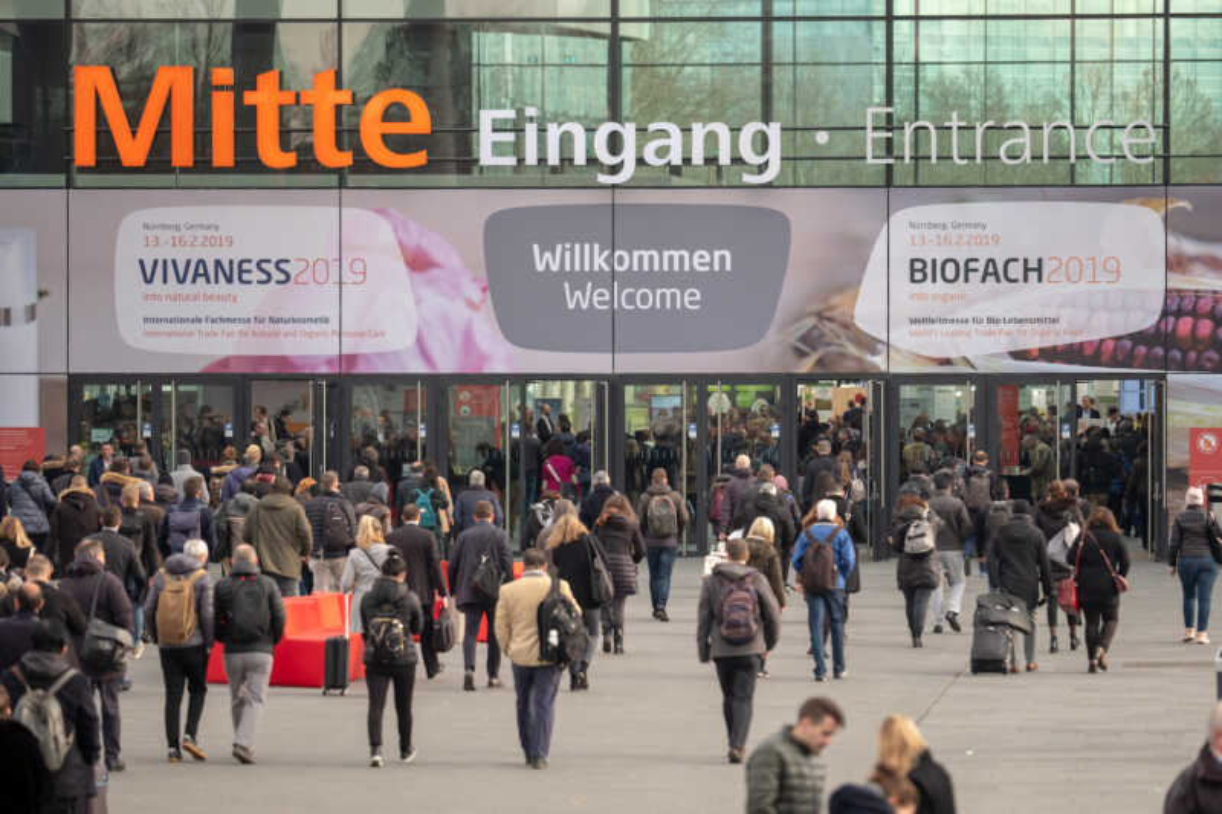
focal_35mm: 210
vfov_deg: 6.5
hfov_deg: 9.8
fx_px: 7126
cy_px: 407
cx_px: 611
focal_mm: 140
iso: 200
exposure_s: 1/180
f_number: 2.8
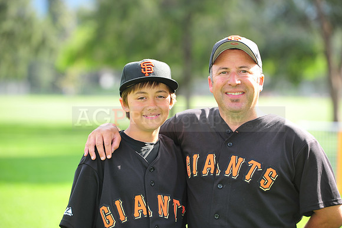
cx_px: 171
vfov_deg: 6.9
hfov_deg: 10.3
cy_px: 114
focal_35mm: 200
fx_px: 1899
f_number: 4.5
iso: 200
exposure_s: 1/250
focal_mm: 200
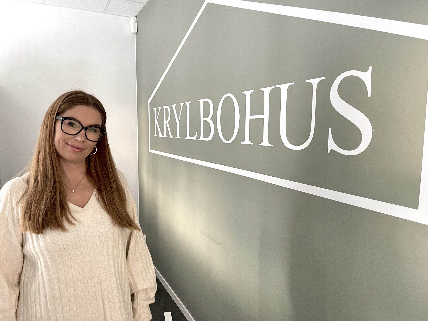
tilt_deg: -5.8
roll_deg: -0.4
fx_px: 321
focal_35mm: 26
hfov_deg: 67.3
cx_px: 214
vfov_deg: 53.1
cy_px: 160
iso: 500
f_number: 1.6
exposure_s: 1/33
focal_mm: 5.1
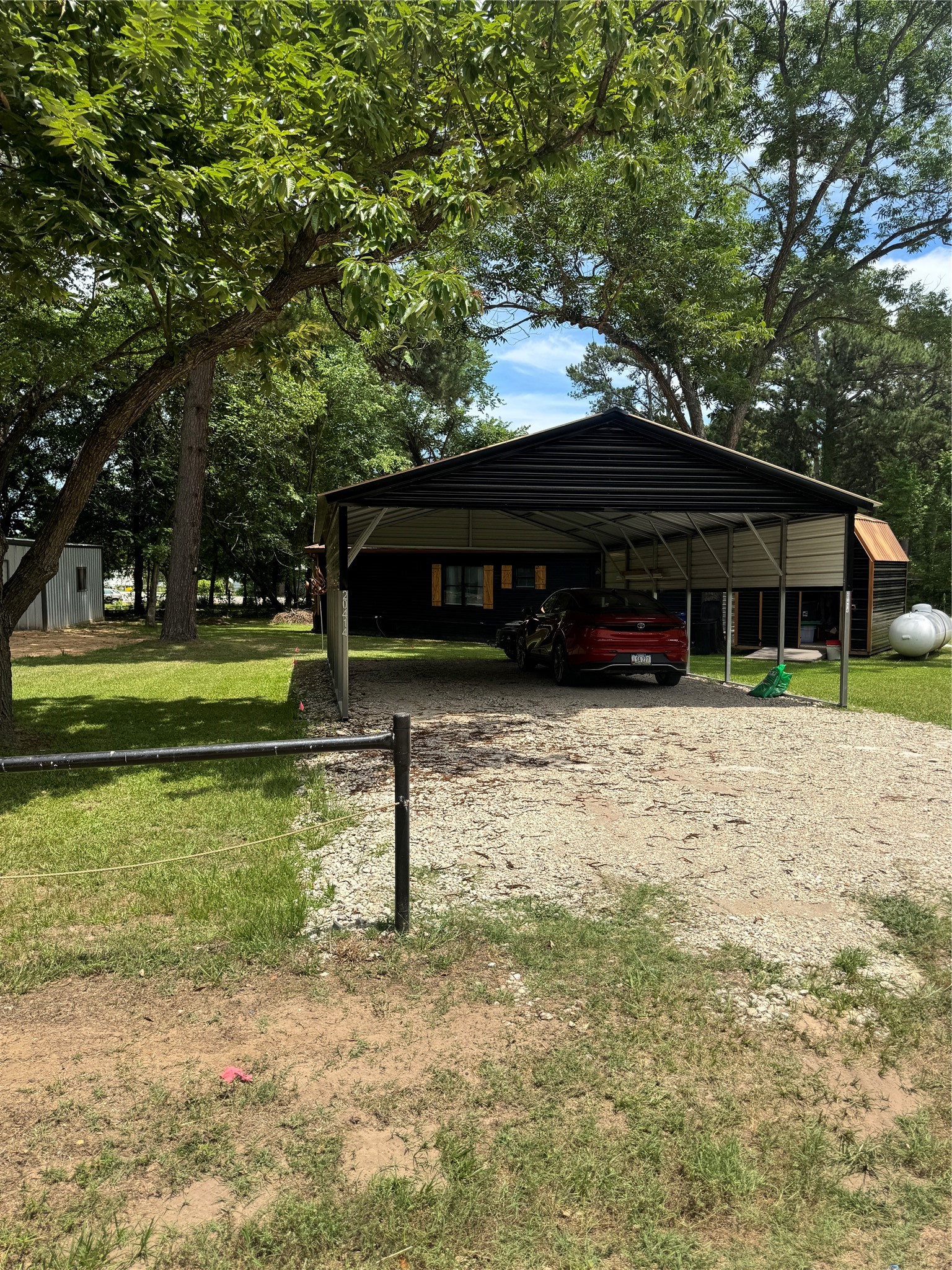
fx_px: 880
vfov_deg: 71.6
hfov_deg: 56.8
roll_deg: +1.4
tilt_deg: -3.3
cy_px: 635
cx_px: 476
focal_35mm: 24
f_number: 1.78
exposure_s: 1/3597
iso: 80
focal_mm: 6.76
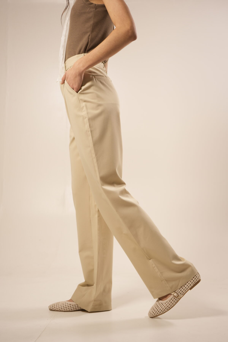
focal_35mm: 50
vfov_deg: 39.6
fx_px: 475
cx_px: 114
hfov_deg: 27.0
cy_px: 171
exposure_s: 1/60
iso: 400
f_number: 3.2
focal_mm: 50
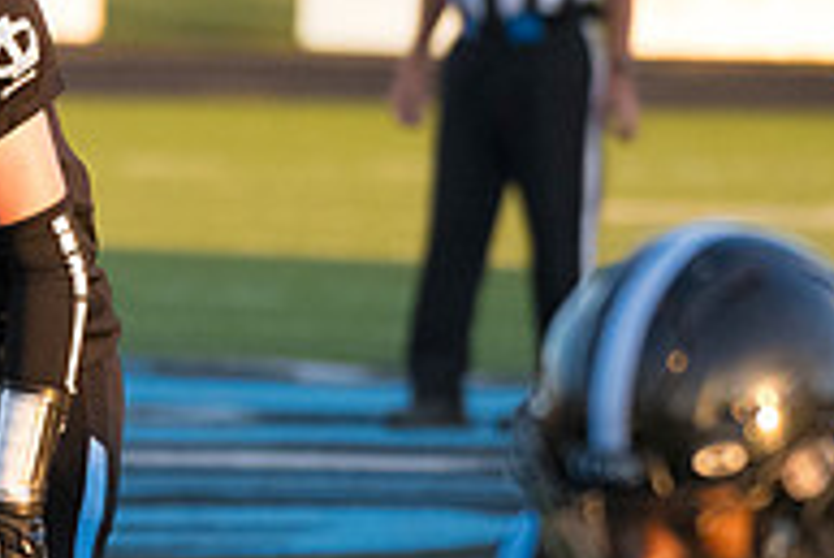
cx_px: -199
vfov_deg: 1.7
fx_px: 18779
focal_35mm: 810
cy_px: 171
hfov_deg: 2.5
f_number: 5.6
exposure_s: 1/2000
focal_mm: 270
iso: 4000
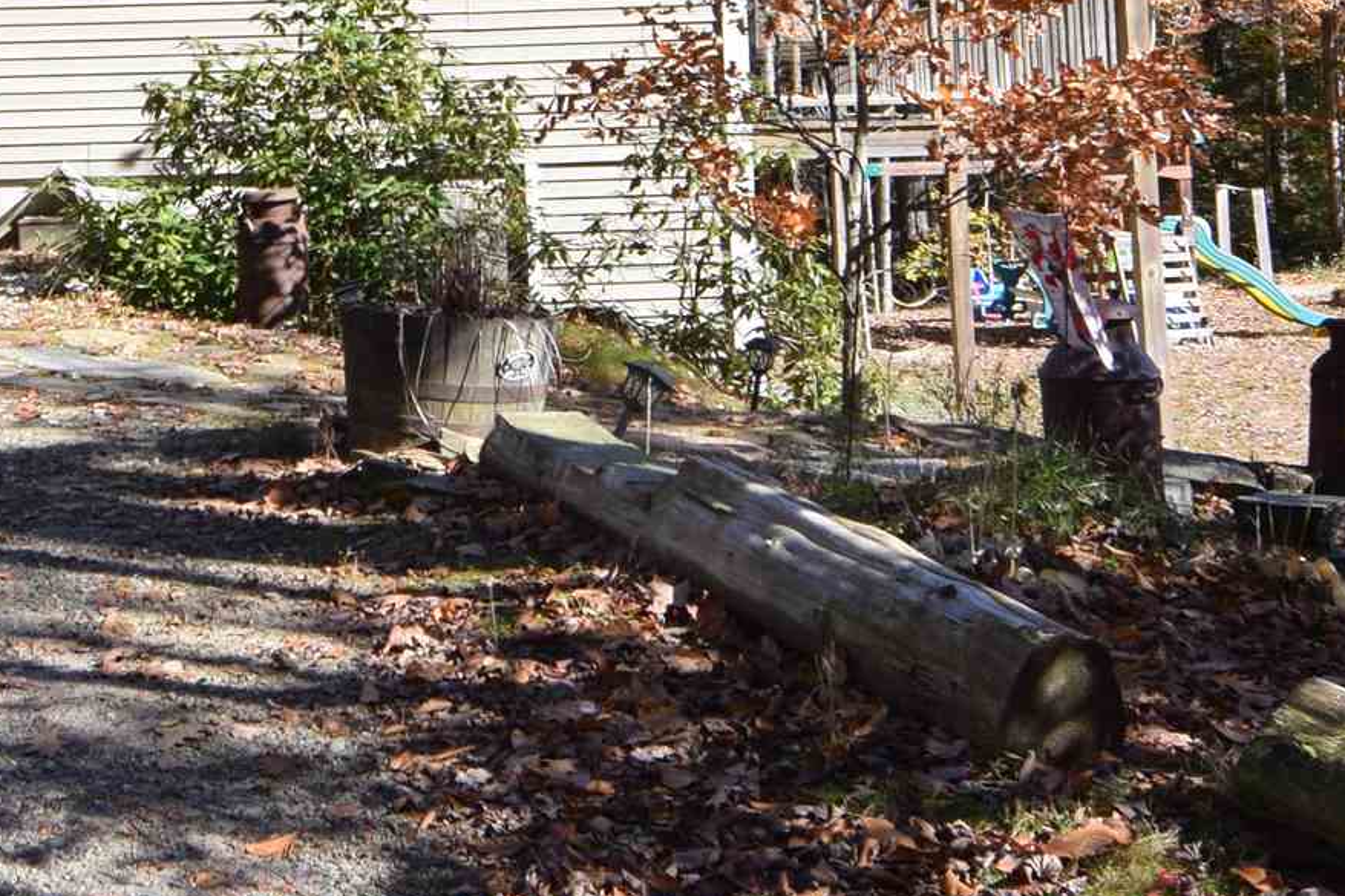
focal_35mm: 58
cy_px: -63
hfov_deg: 33.8
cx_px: 308
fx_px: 2157
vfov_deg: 22.3
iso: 220
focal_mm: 11
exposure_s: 1/250
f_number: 8
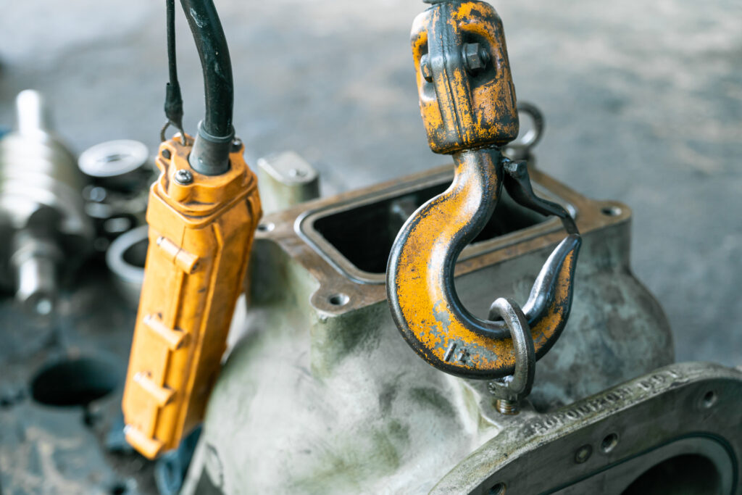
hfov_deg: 40.3
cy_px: 248
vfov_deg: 27.5
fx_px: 1010
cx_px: 371
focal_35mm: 49
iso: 320
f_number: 4
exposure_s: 1/100
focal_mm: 49
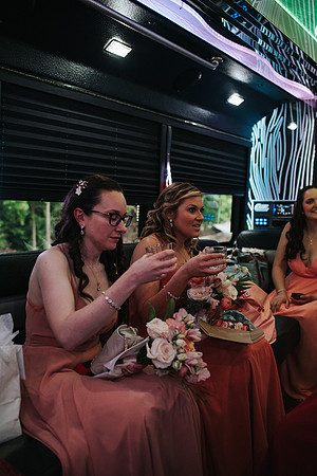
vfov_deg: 54.4
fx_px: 462
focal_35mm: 35
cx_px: 158
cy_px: 238
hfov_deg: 37.9
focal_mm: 35
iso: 1000
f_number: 2.8
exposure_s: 1/320
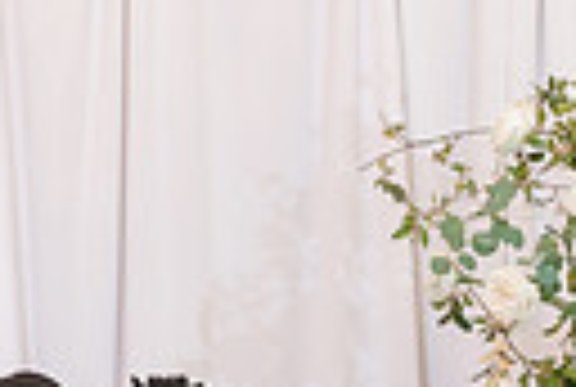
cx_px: 31
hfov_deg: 8.0
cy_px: 760
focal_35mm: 255
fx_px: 4090
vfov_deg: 5.3
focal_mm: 54
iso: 2000
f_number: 4
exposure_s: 1/100
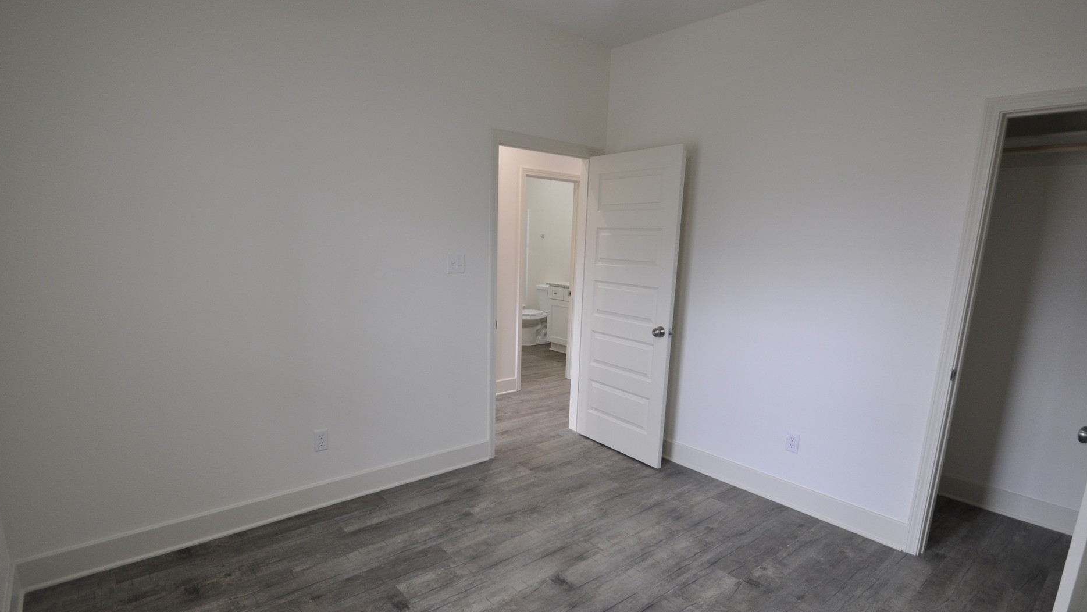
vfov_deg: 60.7
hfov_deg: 92.6
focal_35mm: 18
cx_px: 559
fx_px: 519
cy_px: 356
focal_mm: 10
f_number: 4
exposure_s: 1/60
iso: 400
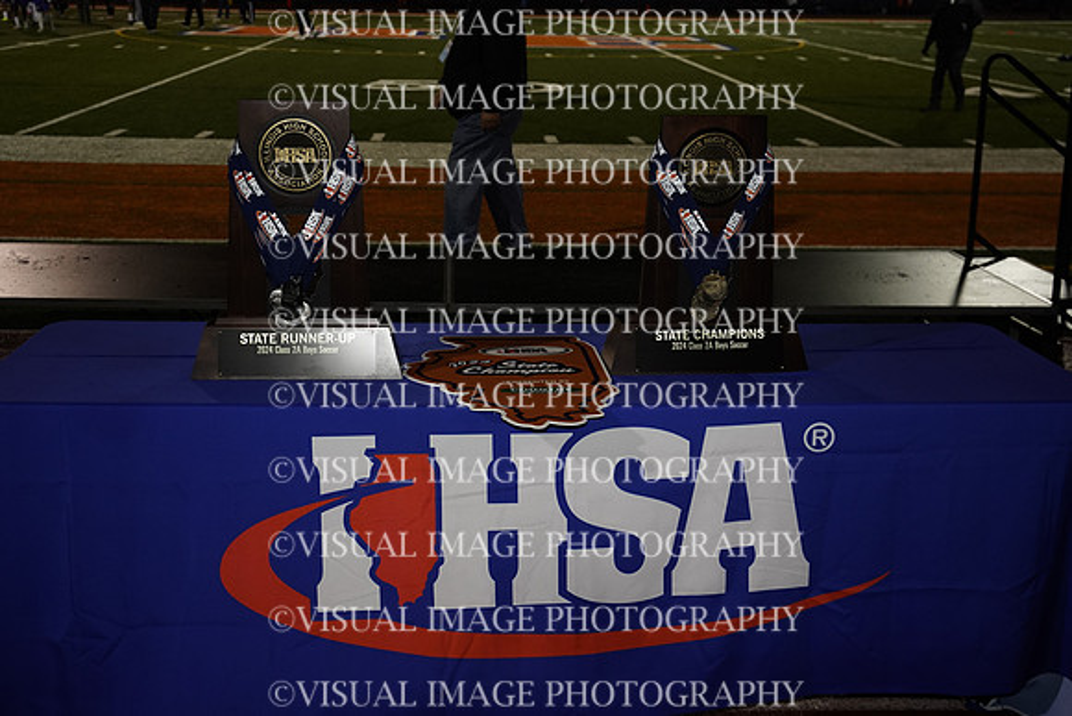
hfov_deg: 42.7
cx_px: 536
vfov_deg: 29.3
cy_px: 358
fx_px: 1370
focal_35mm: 46
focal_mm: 46
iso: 2000
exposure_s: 1/200
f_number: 6.3
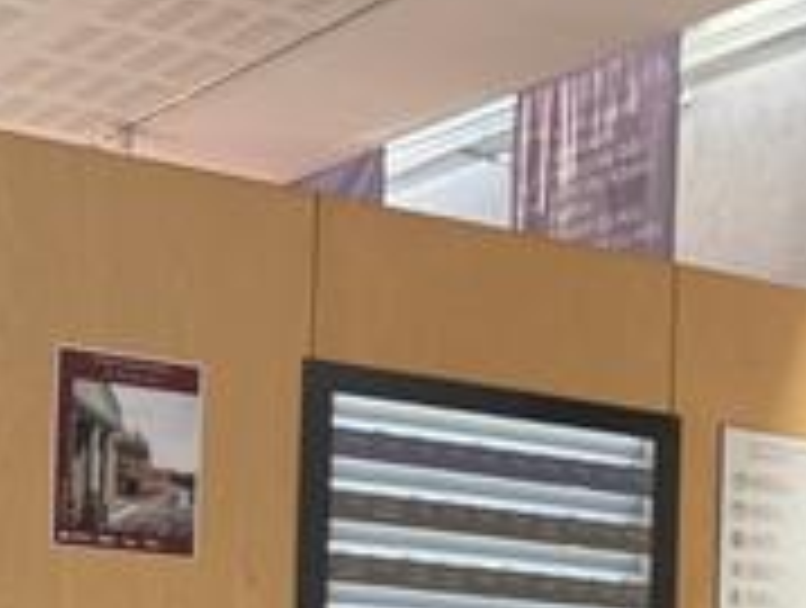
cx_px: 1346
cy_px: 919
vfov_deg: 13.1
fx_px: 2496
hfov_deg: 16.1
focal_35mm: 107
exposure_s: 1/100
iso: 250
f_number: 1.78
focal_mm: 6.76
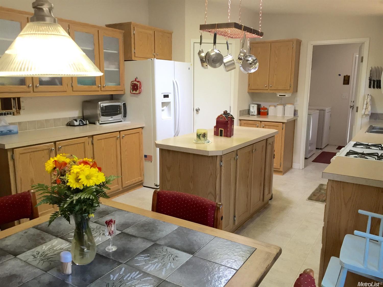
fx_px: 321
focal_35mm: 29
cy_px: 144
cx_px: 192
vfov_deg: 48.2
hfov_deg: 61.7
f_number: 2.2
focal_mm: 4.15
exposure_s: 1/30
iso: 64
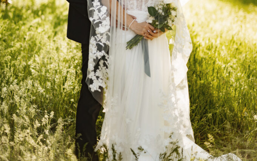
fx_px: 539
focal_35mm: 77
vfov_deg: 16.6
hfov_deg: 26.8
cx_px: 129
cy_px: 5
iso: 250
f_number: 1.4
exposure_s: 1/2000
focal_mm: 50
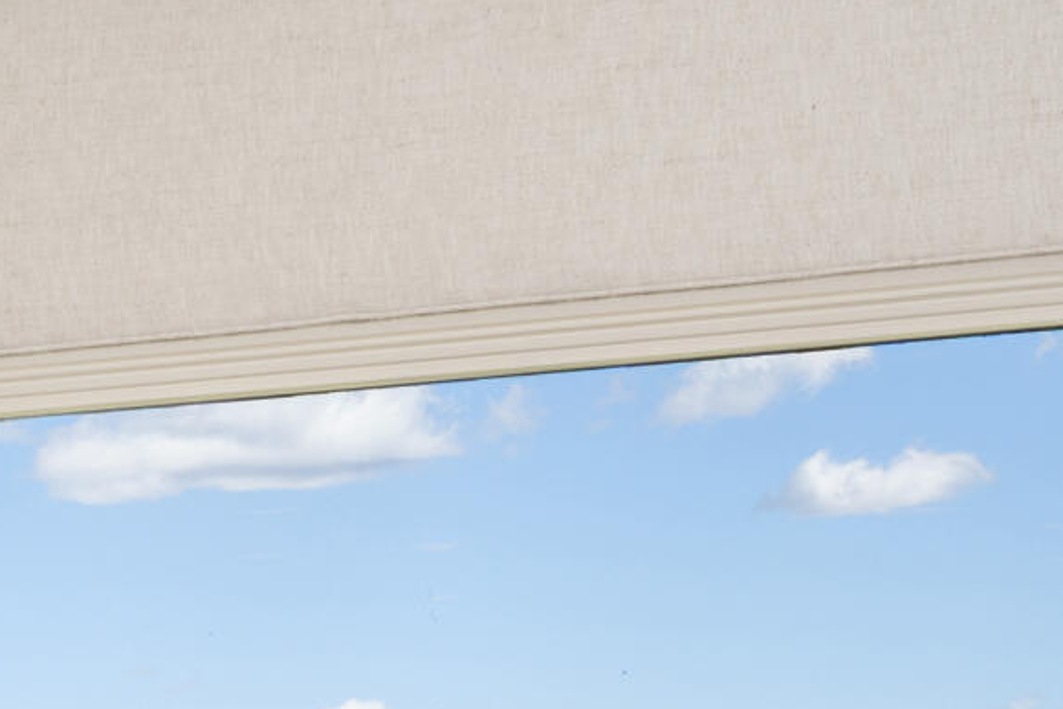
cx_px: -1162
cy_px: 1197
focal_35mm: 181
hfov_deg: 10.3
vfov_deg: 7.4
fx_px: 5346
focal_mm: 35
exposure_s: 1/2.5
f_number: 11
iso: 250
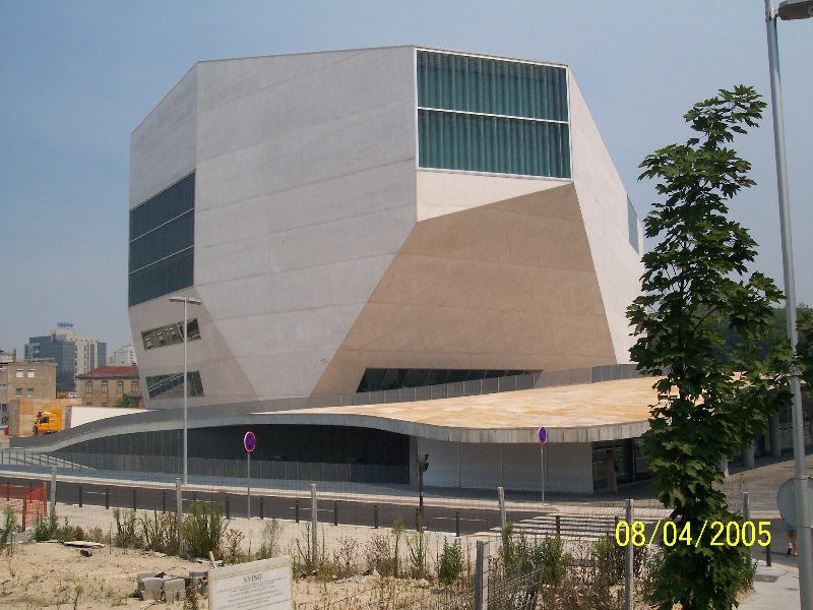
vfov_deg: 37.7
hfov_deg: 49.0
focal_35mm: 38
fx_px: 892
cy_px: 305
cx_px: 406
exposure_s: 1/1000
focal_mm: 8
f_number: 4.8
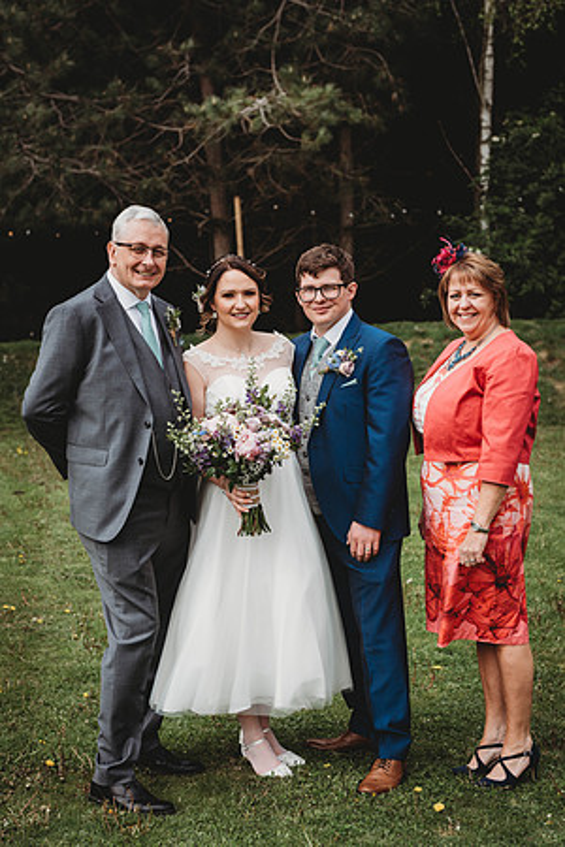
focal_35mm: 62
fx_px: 1459
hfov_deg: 21.9
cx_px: 282
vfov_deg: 32.4
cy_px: 424
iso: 200
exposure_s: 1/1000
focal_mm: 62
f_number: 4.5
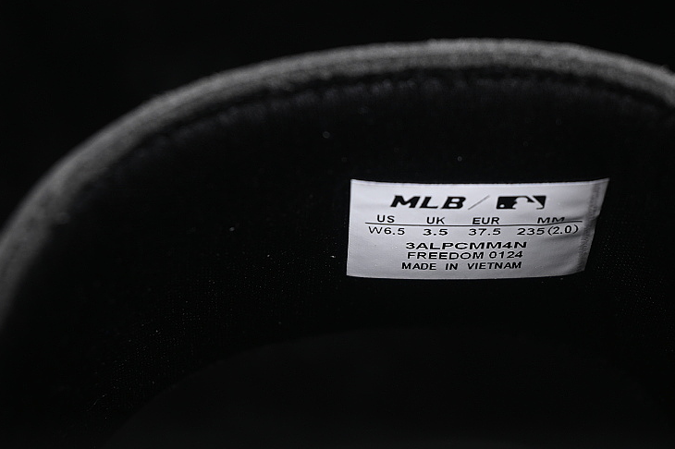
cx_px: 448
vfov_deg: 12.3
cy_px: 227
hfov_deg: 18.4
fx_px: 2080
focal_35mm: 111
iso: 160
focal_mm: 50
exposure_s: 1/60
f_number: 6.3
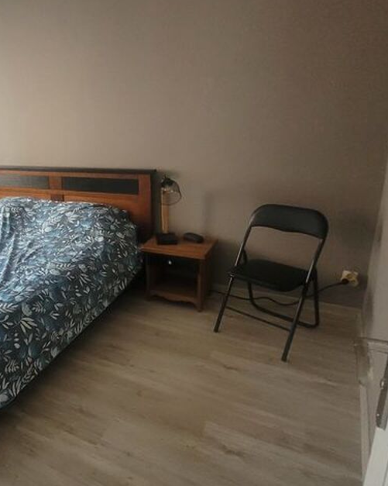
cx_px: 60
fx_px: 388
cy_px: 236
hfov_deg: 49.0
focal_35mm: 27
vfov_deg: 64.1
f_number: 2.2
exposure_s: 1/50
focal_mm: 1.74
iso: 200
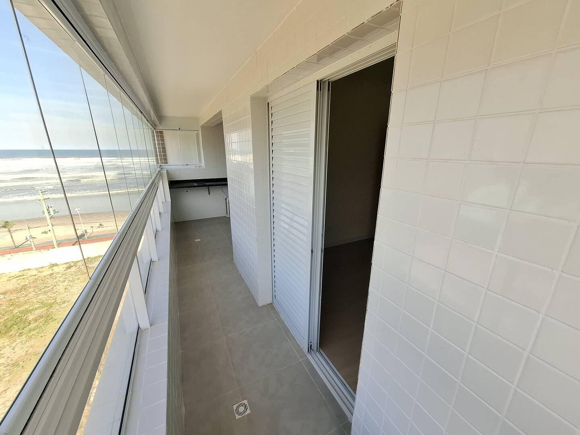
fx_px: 218
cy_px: 218
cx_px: 290
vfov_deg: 89.9
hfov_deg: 106.2
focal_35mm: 13
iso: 40
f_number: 2.2
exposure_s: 1/264
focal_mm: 1.74
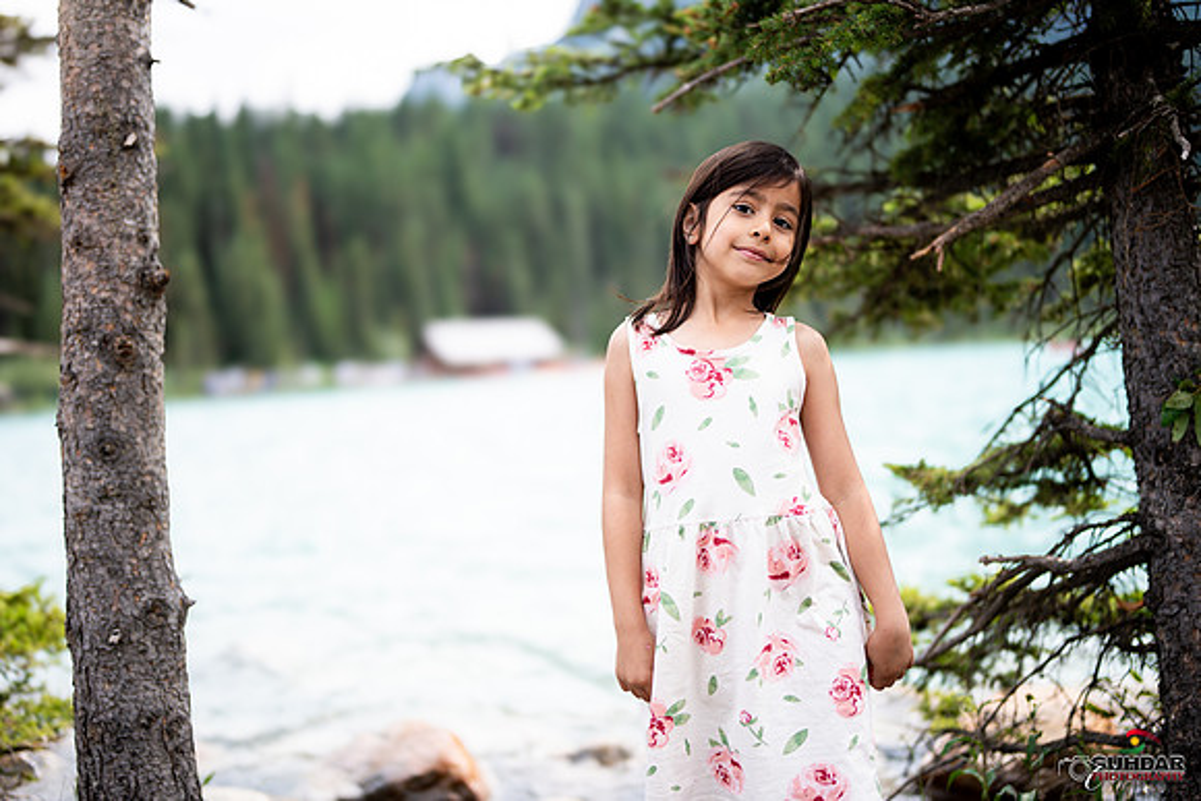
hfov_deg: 54.4
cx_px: 600
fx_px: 1168
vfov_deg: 37.9
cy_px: 400
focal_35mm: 35
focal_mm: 35
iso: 200
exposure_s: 1/5000
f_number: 1.2
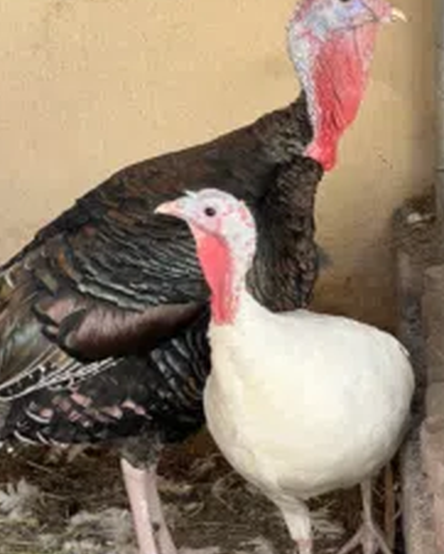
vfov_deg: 14.4
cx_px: 152
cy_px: 179
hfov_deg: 11.6
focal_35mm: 133
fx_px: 2183
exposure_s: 1/99
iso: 100
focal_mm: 9
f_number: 2.8
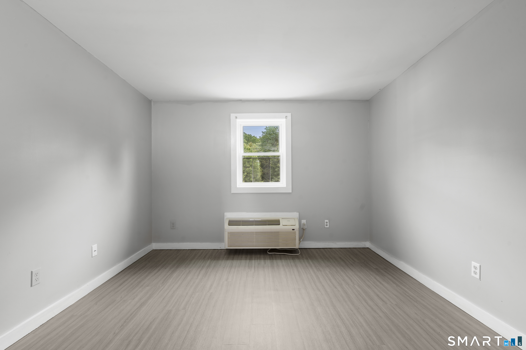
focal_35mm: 16
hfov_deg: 96.7
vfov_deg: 73.7
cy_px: 175
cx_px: 263
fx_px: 234
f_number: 9
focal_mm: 16
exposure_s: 2
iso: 200
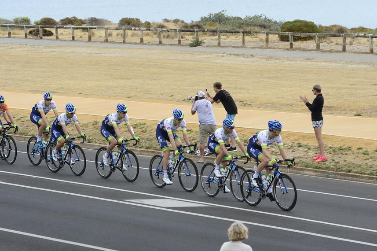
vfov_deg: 7.8
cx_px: 179
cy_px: 81
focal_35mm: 175
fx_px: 1831
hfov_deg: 11.8
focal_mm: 125
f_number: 10
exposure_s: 1/1000
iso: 800
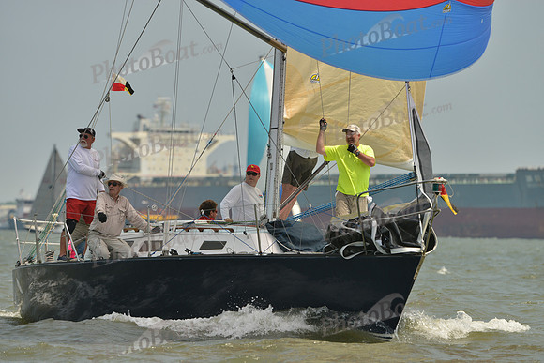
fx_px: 5743
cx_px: 272
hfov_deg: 5.4
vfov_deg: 3.6
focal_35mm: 380
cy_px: 182
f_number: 7.1
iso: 400
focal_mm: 380
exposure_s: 1/1250
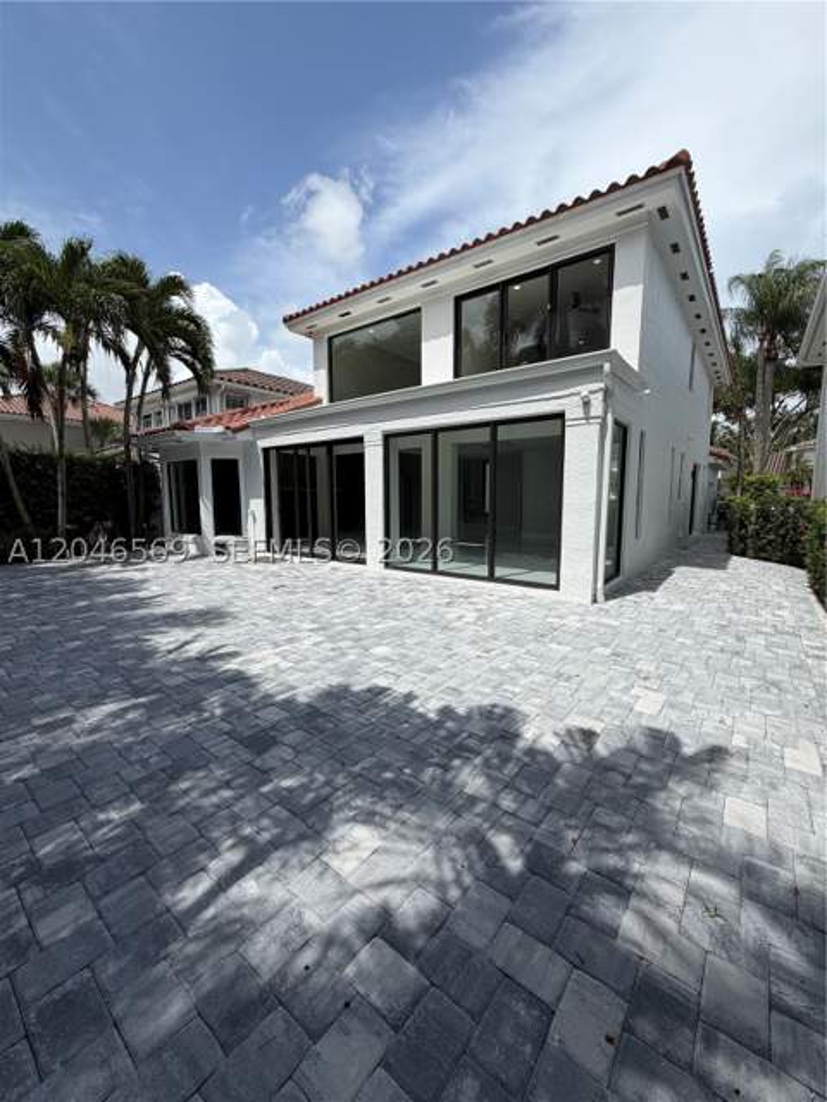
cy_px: 551
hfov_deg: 85.7
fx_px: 446
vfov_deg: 102.1
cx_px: 414
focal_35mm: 14
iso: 20
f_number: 2.2
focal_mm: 2.22
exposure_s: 1/1368
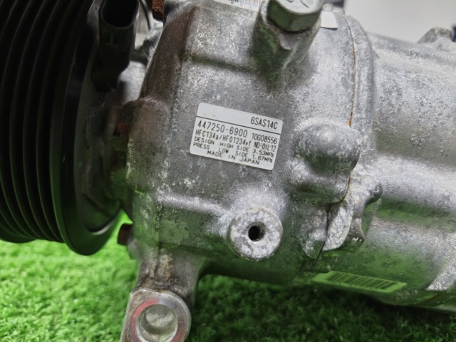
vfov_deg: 58.9
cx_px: 228
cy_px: 171
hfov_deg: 73.9
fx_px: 303
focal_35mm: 23
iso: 400
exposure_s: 1/33.3
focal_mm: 5.35
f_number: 1.7
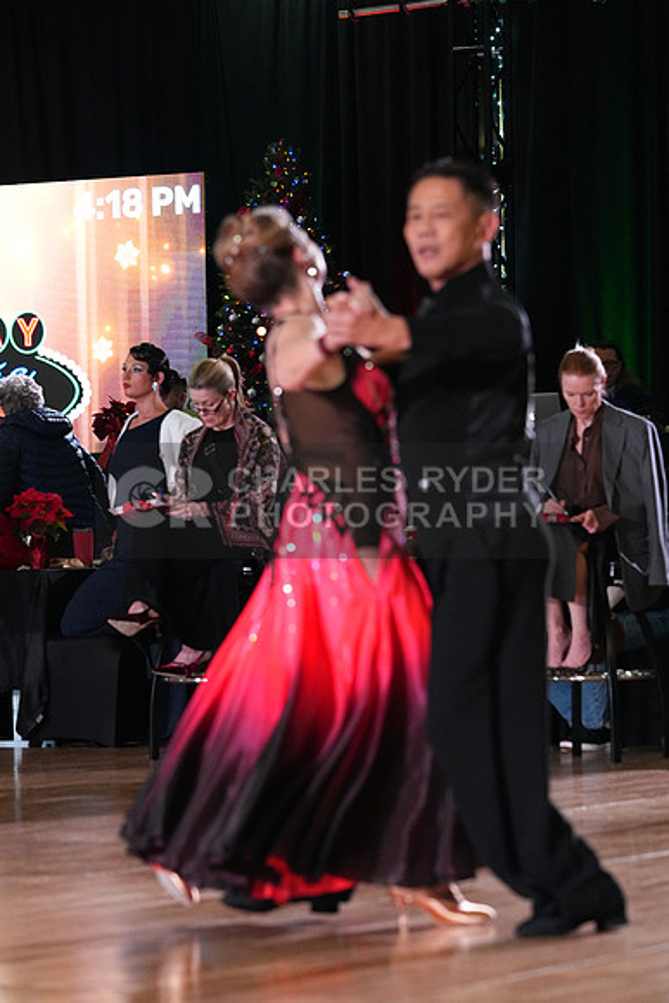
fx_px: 4206
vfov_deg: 13.6
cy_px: 502
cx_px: 334
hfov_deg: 9.1
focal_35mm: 151
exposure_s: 1/400
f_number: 5
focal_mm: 151
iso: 6400
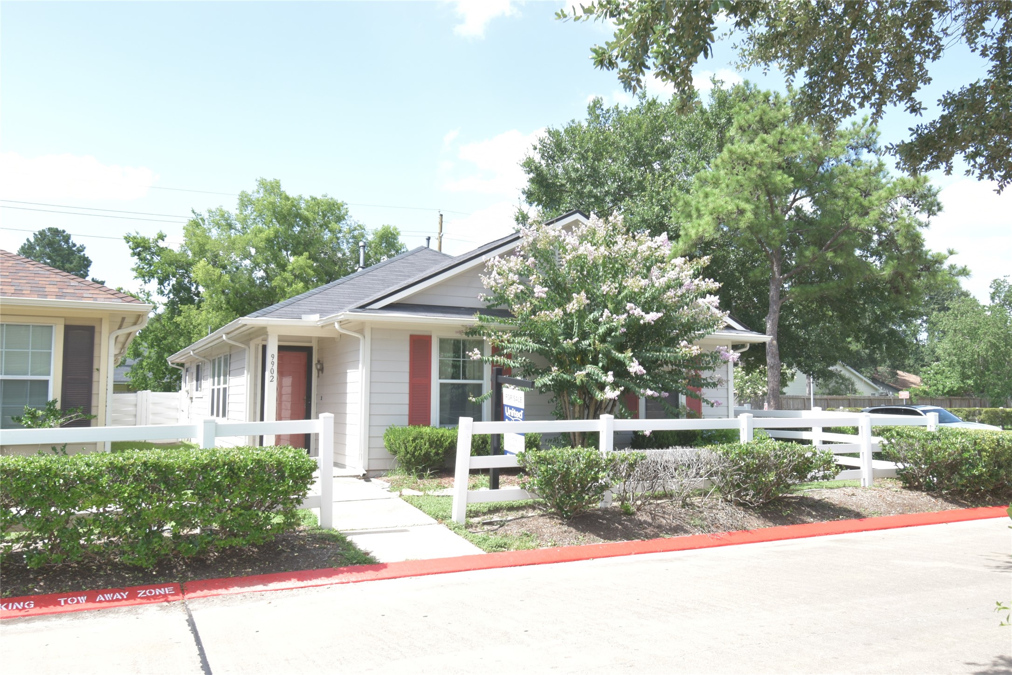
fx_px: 843
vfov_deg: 43.6
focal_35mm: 30
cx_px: 506
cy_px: 338
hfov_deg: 61.9
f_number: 9
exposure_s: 1/125
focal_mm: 20
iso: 250
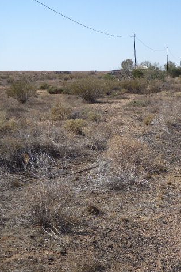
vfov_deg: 36.2
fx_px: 414
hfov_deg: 23.7
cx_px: 178
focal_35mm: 55
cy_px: 135
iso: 80
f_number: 3.7
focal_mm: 6.7
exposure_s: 1/640
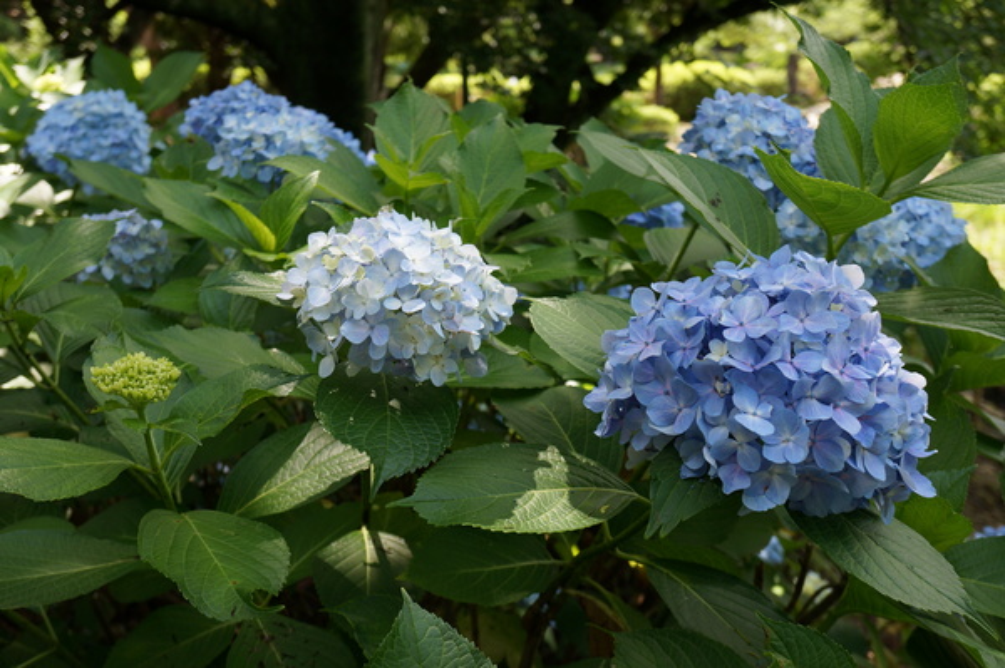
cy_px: 334
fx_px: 1255
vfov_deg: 29.8
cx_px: 502
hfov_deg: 43.6
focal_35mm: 45
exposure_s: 1/80
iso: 100
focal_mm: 30
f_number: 5.6
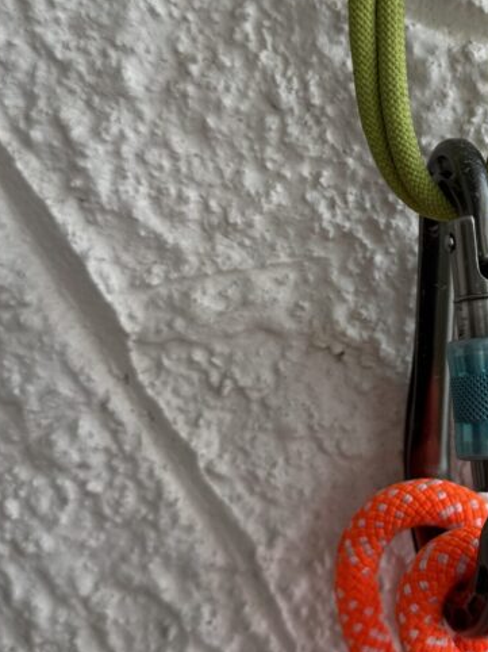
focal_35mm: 51
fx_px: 959
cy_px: 289
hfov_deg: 27.5
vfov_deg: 37.5
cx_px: 438
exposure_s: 1/689
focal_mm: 6.76
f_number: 1.78
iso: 80
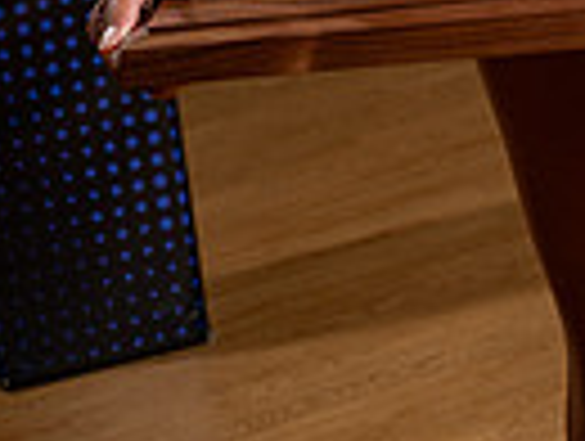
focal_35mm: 219
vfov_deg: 6.5
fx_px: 3708
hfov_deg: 8.9
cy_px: -544
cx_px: 648
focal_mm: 66
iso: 100
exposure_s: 1/250
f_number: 8
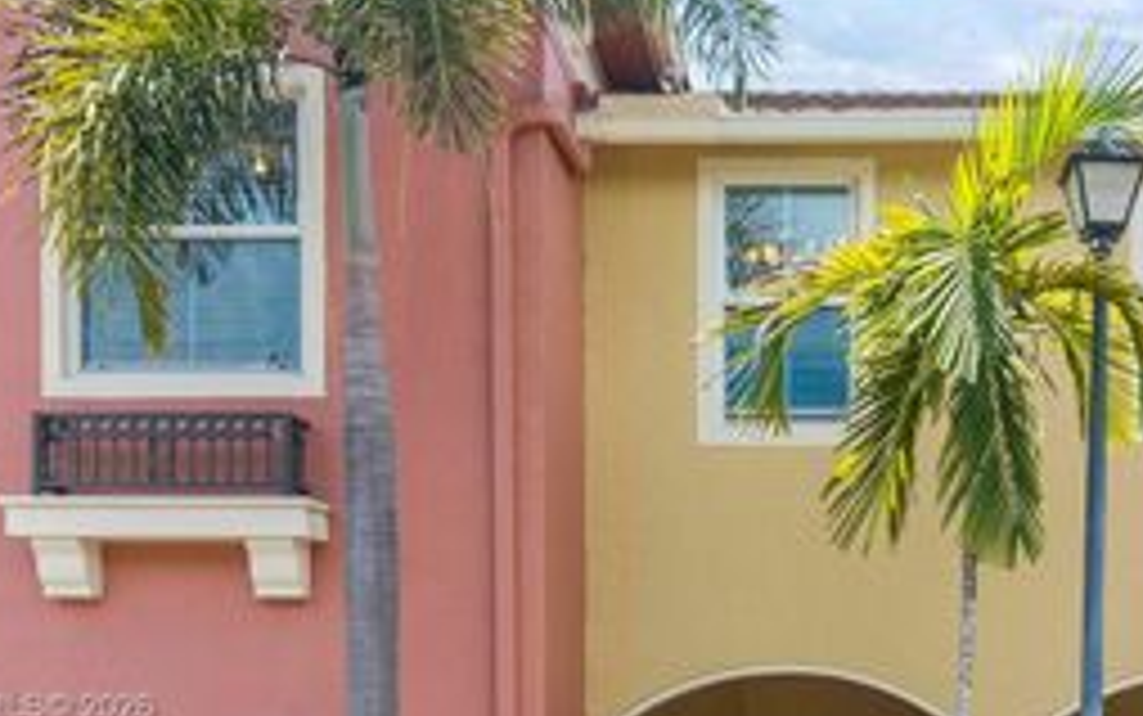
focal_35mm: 50
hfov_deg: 39.3
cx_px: 842
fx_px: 1558
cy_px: 709
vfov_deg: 24.7
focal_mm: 8.67
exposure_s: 1/1500
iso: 200
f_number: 1.8
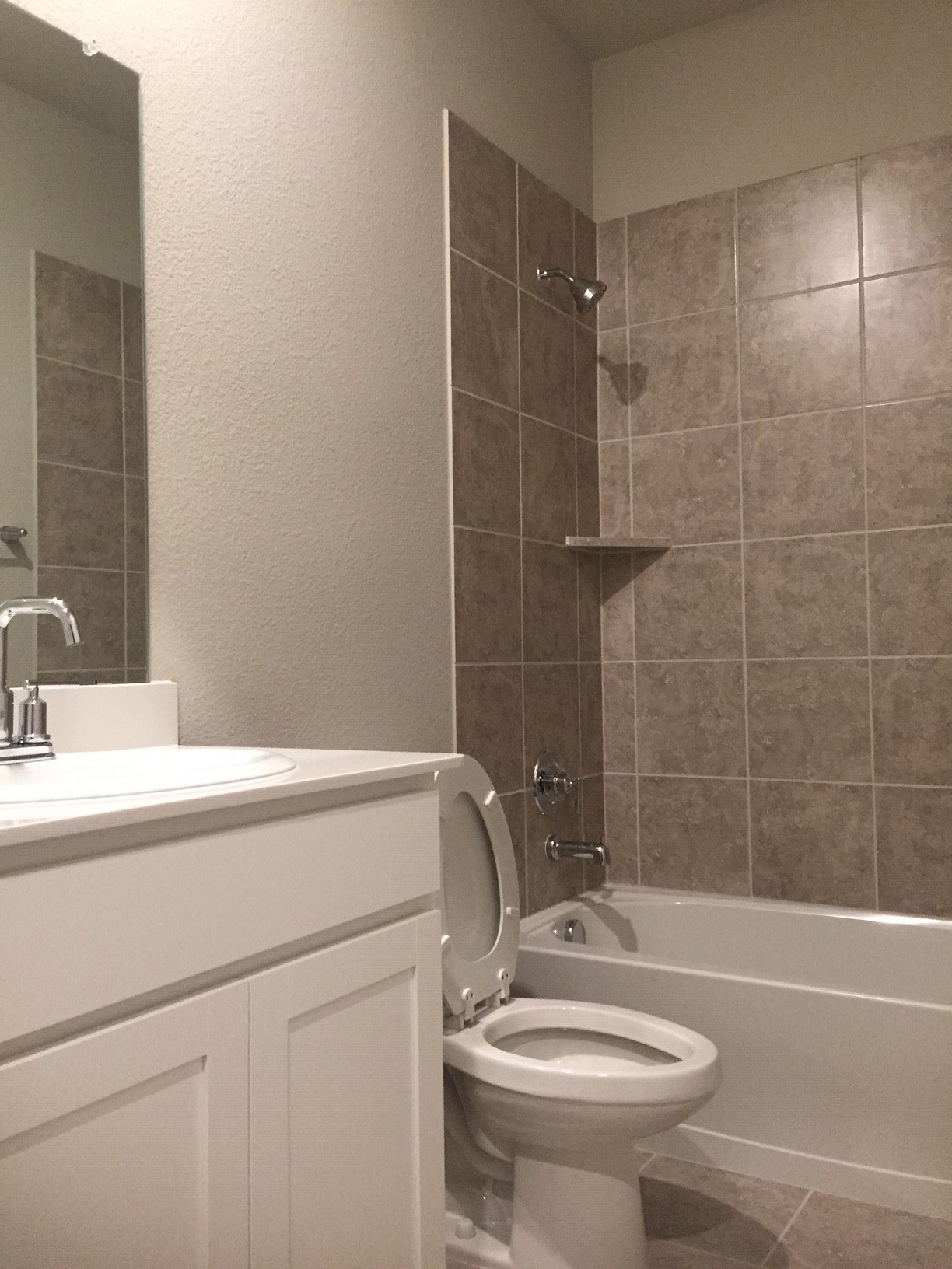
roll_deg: +2.2
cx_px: 476
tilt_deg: +2.0
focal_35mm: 29
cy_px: 634
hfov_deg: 48.2
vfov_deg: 61.7
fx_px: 1063
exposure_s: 1/30
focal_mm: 4.15
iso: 160
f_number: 2.2
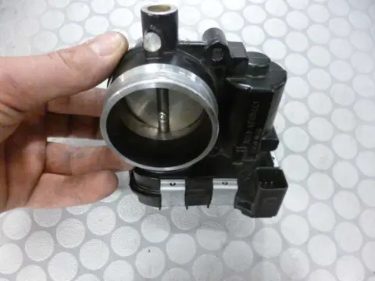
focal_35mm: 24
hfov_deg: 71.6
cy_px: 140
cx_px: 188
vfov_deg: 56.8
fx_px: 260
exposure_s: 1/25
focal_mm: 4.3
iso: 800
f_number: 2.5
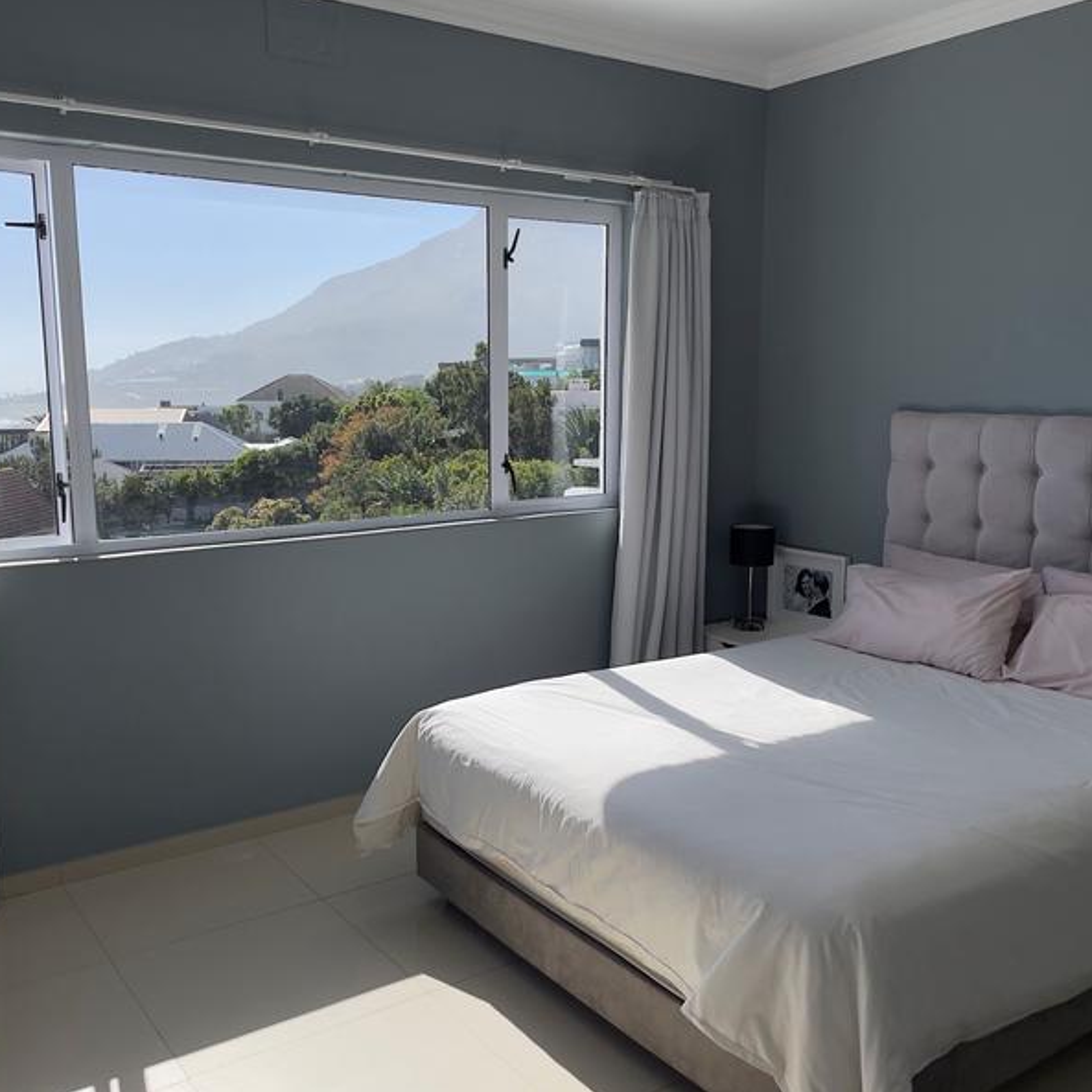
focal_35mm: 31
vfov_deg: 52.5
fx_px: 1106
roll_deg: +0.7
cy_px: 545
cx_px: 479
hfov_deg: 52.4
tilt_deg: -8.8
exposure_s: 1/3509
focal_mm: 4.2
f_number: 1.6
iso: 32
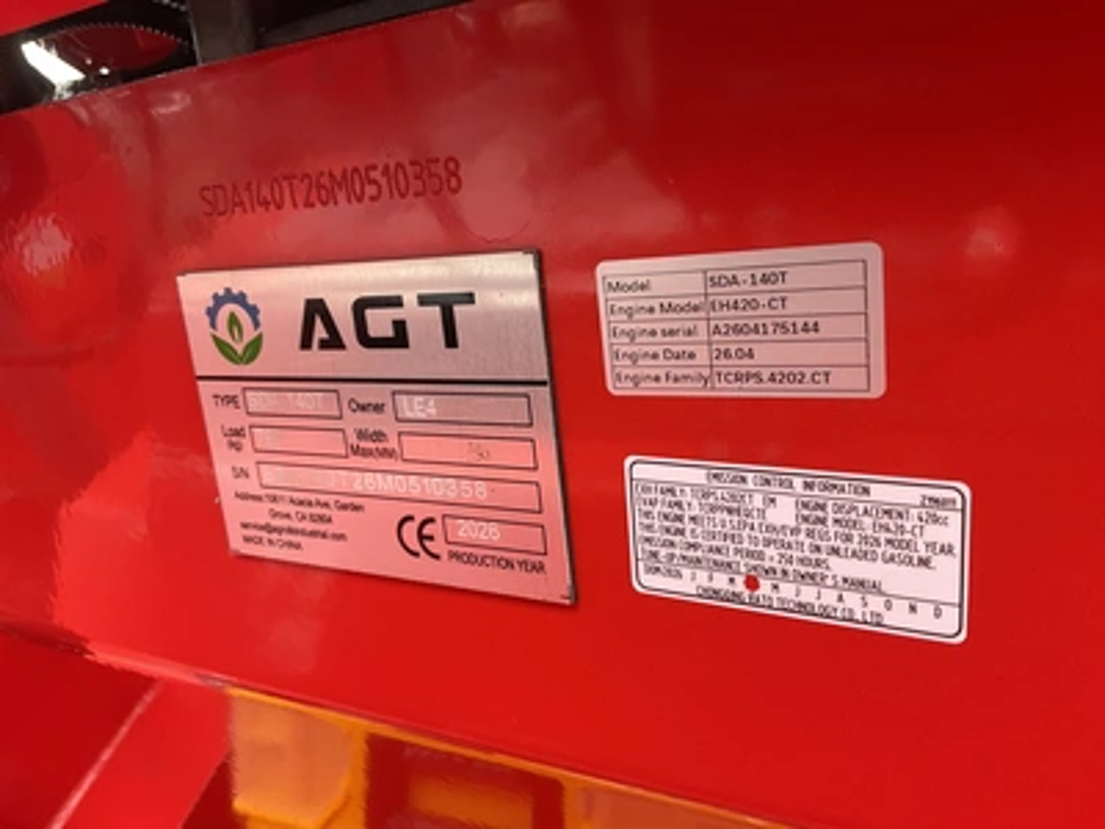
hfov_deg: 61.7
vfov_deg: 48.2
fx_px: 926
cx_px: 552
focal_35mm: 29
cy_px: 414
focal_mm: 3
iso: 25
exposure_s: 1/122
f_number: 1.8
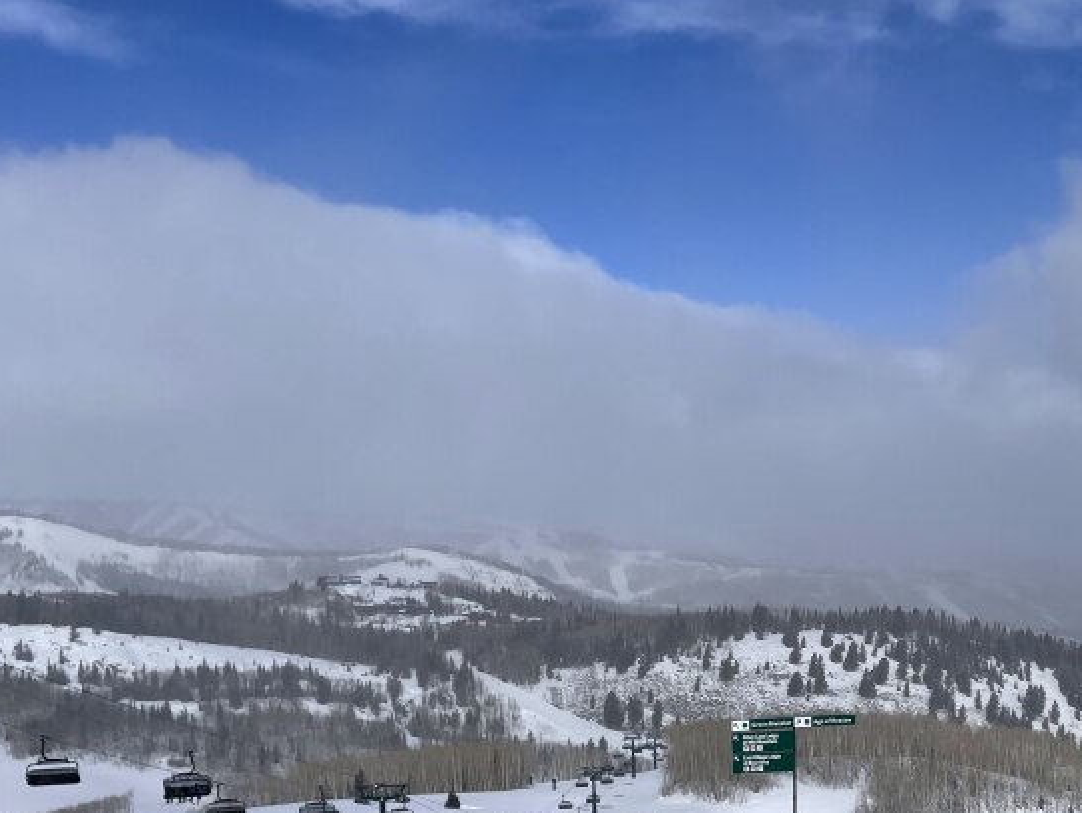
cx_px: 907
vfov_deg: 29.1
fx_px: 1533
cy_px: 636
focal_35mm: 49
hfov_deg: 37.1
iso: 32
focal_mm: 4.2
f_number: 1.6
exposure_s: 1/10753
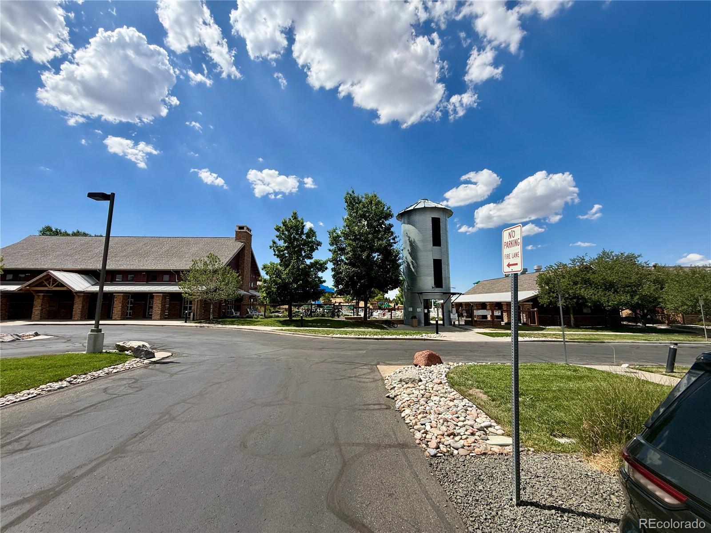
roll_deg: +0.3
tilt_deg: +9.1
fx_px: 288
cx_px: 356
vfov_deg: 85.7
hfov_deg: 102.1
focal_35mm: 14
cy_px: 266
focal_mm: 2.22
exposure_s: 1/2237
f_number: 2.2
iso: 50
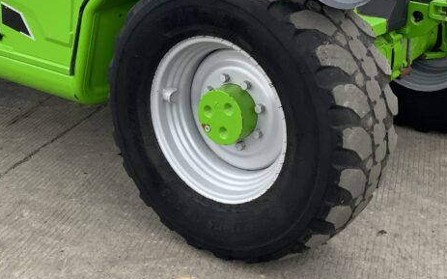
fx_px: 828
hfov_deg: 30.2
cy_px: -4
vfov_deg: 18.6
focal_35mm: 68
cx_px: 228
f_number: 1.8
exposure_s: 1/495
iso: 16
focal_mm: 3
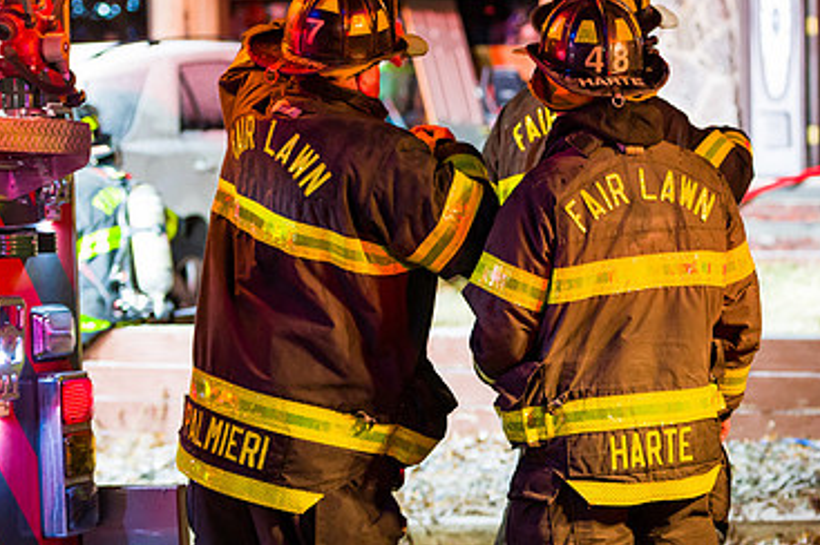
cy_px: 190
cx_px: 619
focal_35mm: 136
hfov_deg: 15.0
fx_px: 3095
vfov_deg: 10.1
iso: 3200
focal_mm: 86
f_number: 3.2
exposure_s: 1/125
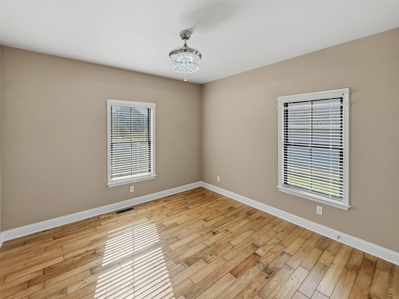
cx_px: 200
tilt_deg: -7.4
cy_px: 150
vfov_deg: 85.7
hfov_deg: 102.1
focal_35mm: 14
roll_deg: +1.0
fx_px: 161
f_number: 2.2
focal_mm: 2.2
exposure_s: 1/152
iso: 50
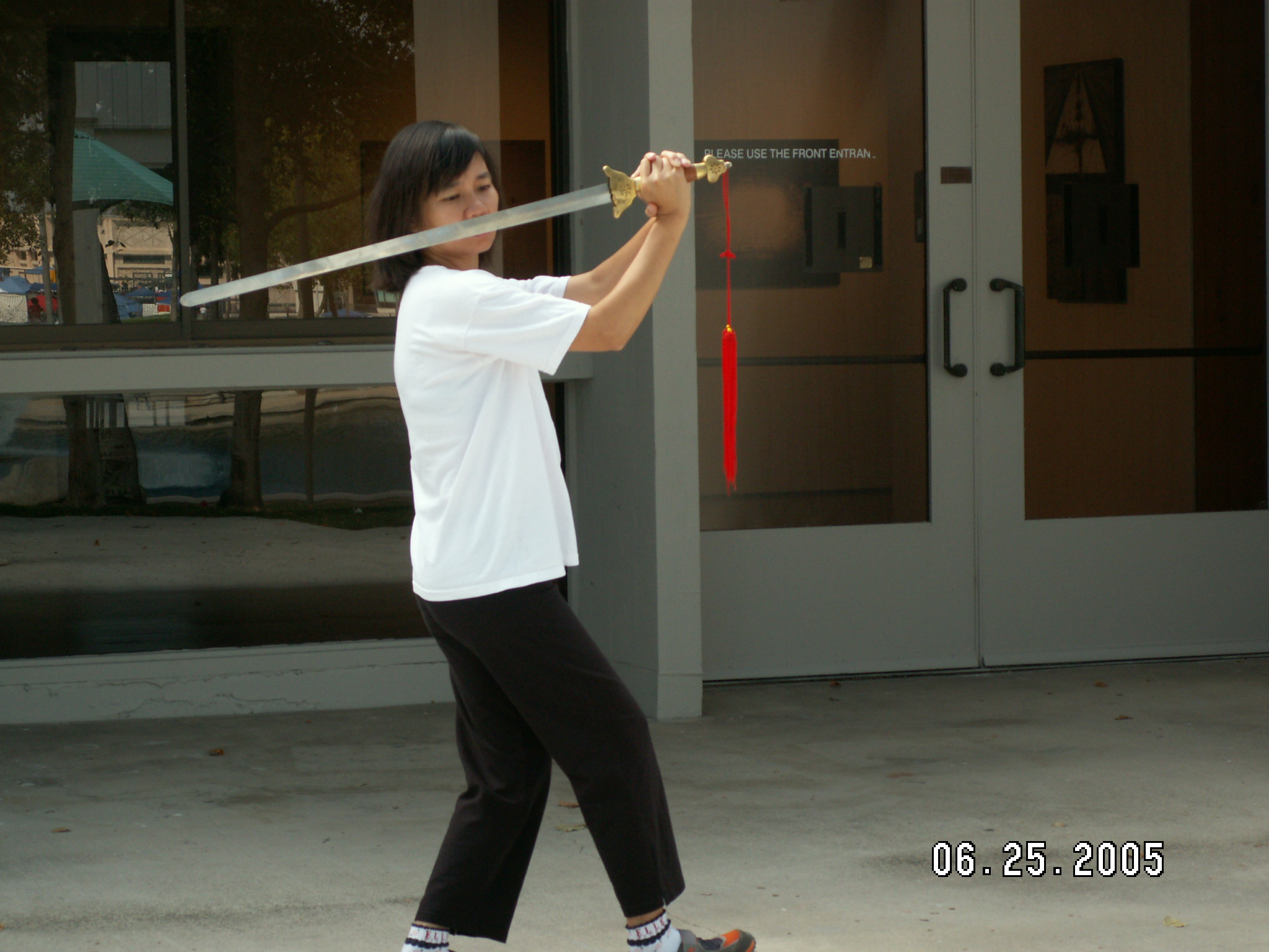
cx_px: 634
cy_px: 476
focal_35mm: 105
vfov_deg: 14.1
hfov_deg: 18.7
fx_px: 3849
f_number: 3.5
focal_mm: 17.23
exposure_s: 1/160
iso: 50
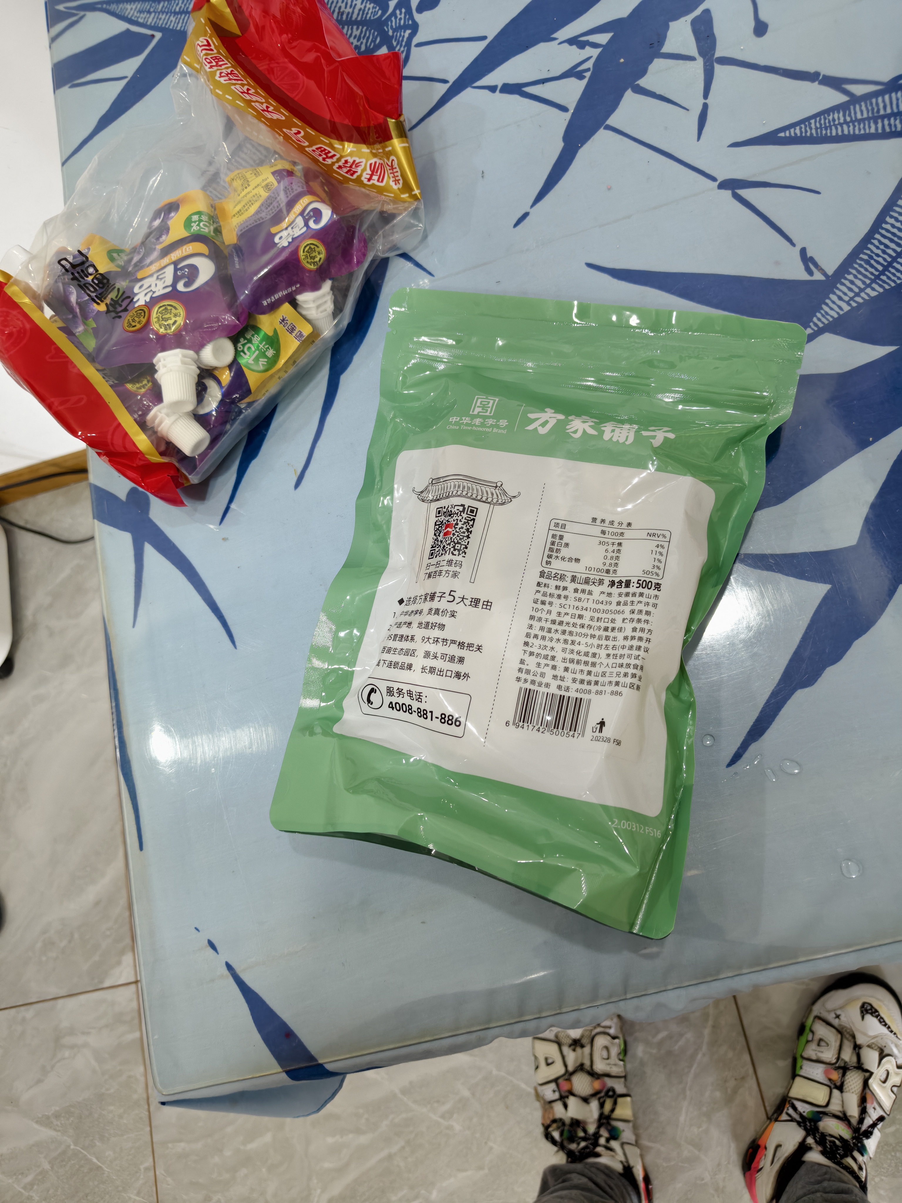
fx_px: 799
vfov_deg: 73.9
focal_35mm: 23
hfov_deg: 58.9
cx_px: 451
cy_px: 602
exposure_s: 1/100
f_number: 1.88
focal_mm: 5.56
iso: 246
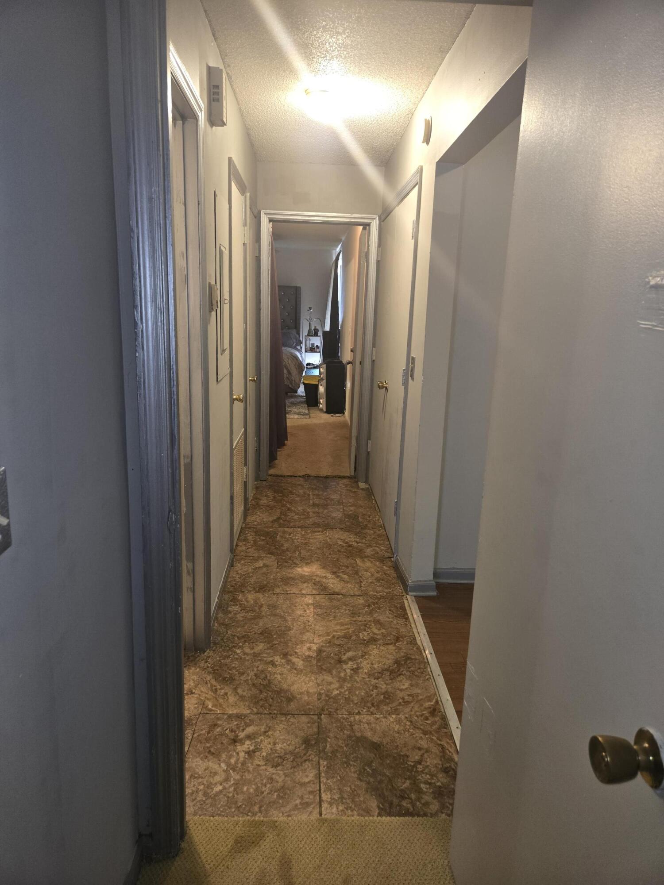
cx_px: 332
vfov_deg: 73.9
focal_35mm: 23
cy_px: 442
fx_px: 588
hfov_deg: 58.9
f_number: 1.8
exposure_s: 1/15
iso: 160
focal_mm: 5.4
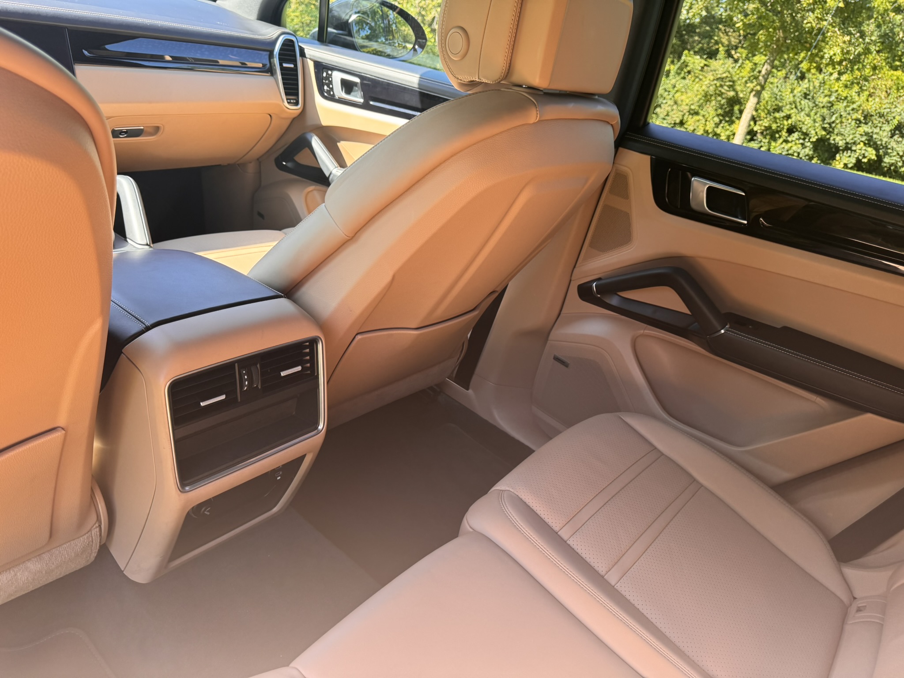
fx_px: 627
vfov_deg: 56.8
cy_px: 339
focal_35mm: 24
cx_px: 452
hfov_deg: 71.6
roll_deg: -14.3
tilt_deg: -27.7
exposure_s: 1/127
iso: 100
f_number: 1.78
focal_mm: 6.76
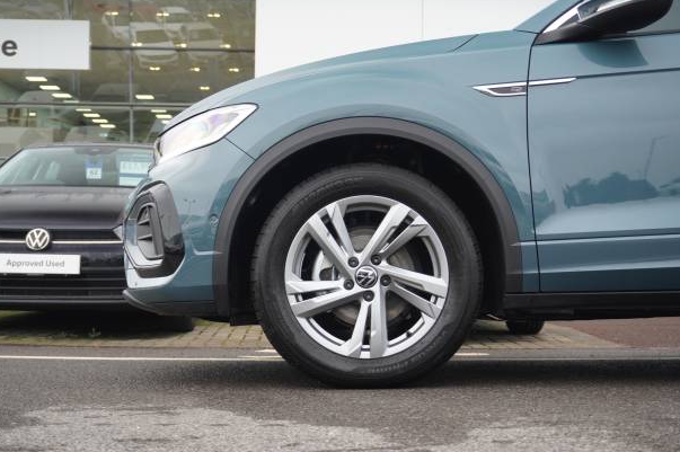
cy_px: 214
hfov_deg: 37.9
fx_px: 991
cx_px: 336
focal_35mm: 53
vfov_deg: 25.7
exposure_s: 1/160
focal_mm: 33
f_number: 5
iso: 800
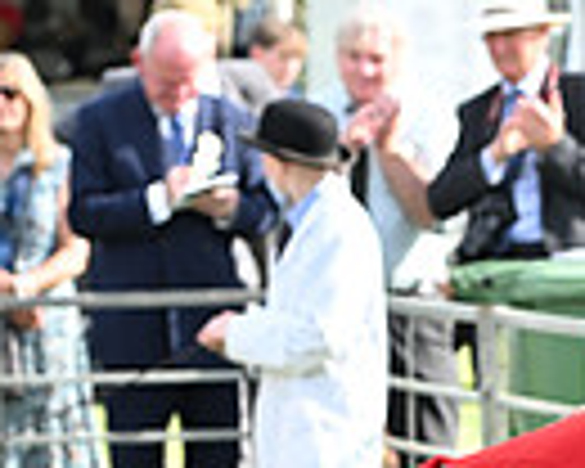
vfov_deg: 3.5
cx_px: 1192
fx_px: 7601
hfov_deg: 4.3
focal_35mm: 439
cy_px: 691
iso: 640
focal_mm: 105
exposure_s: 1/1000
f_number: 4.5
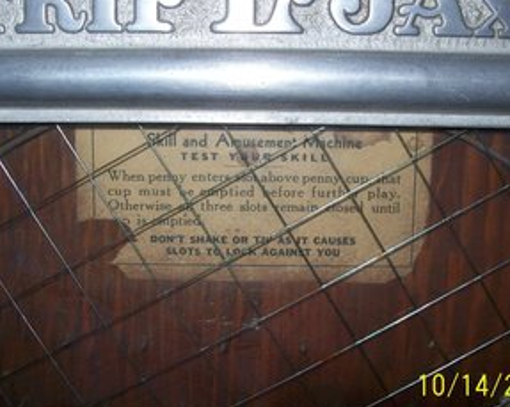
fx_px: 739
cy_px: 171
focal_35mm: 49
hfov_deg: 38.1
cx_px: 256
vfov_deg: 30.7
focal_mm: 6
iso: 80
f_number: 2.7
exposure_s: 1/64
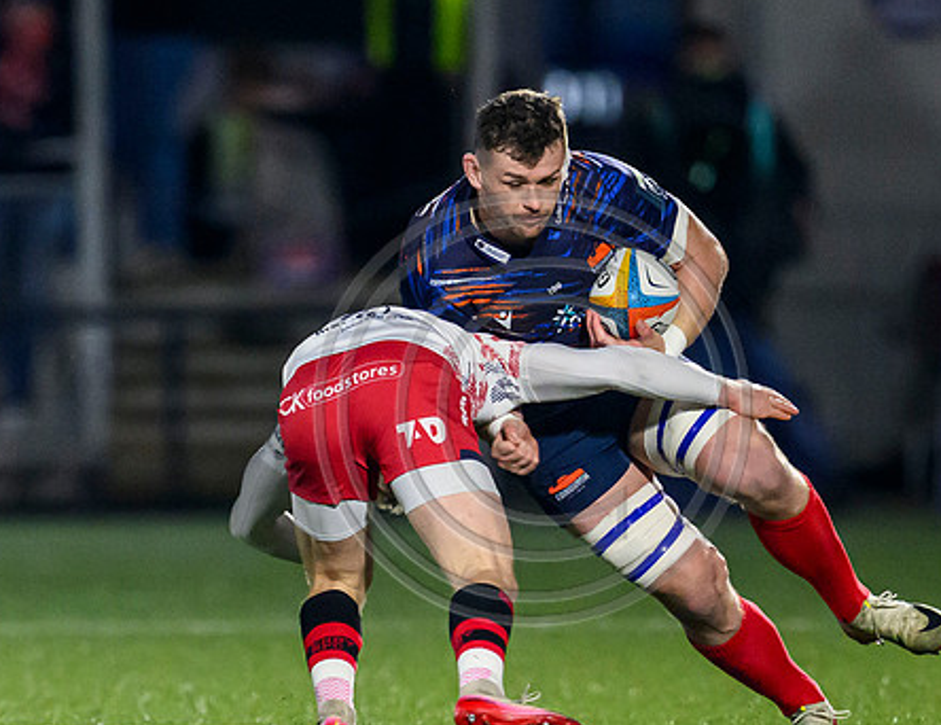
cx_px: 335
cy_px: 626
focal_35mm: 1249
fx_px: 34286
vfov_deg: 1.2
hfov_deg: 1.6
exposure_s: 1/1600
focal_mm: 400
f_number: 3.2
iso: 6400
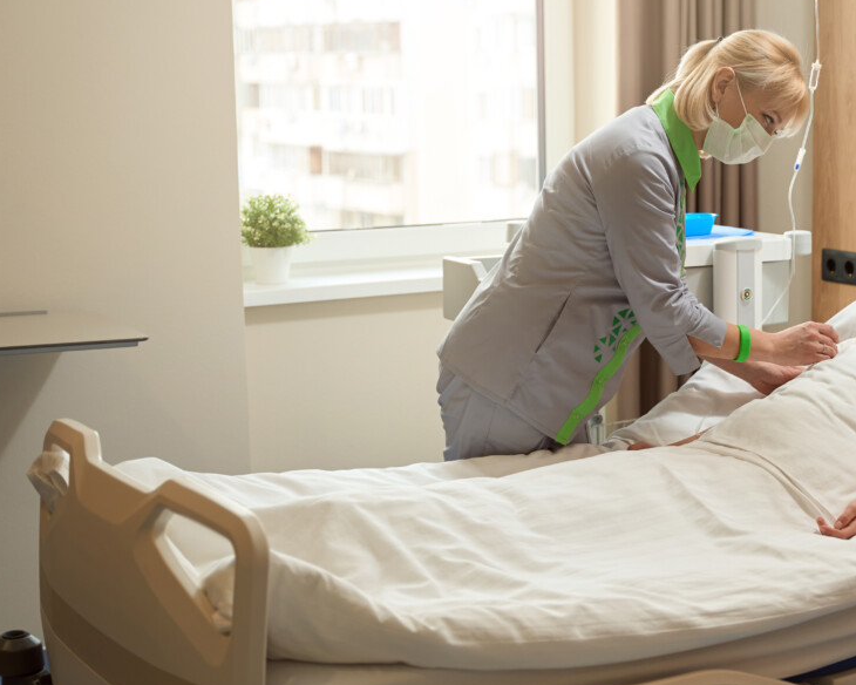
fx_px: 1803
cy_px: 362
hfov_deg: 26.4
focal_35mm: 71
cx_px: 641
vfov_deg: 21.5
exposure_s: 1/250
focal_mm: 46.1
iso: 500
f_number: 2.8
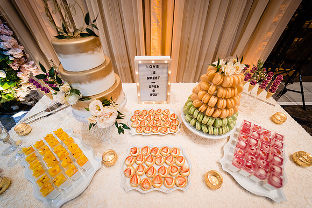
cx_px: 156
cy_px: 104
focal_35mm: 14
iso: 1250
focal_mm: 14
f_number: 2.8
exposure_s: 1/160
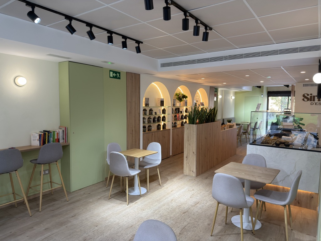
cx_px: 160
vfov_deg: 56.8
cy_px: 120
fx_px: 223
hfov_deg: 71.6
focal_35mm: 24
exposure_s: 1/100
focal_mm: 6.76
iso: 125
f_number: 1.78
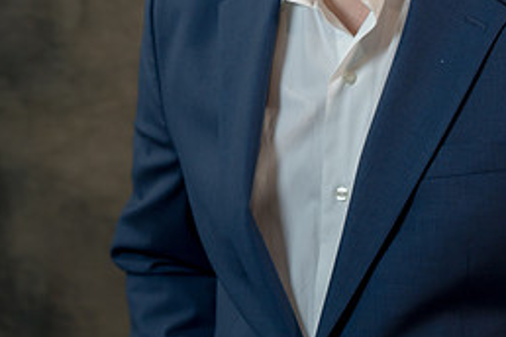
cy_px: -80
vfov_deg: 7.4
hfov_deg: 11.2
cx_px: 290
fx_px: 2572
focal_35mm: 183
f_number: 5
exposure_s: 1/100
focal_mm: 105
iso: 250
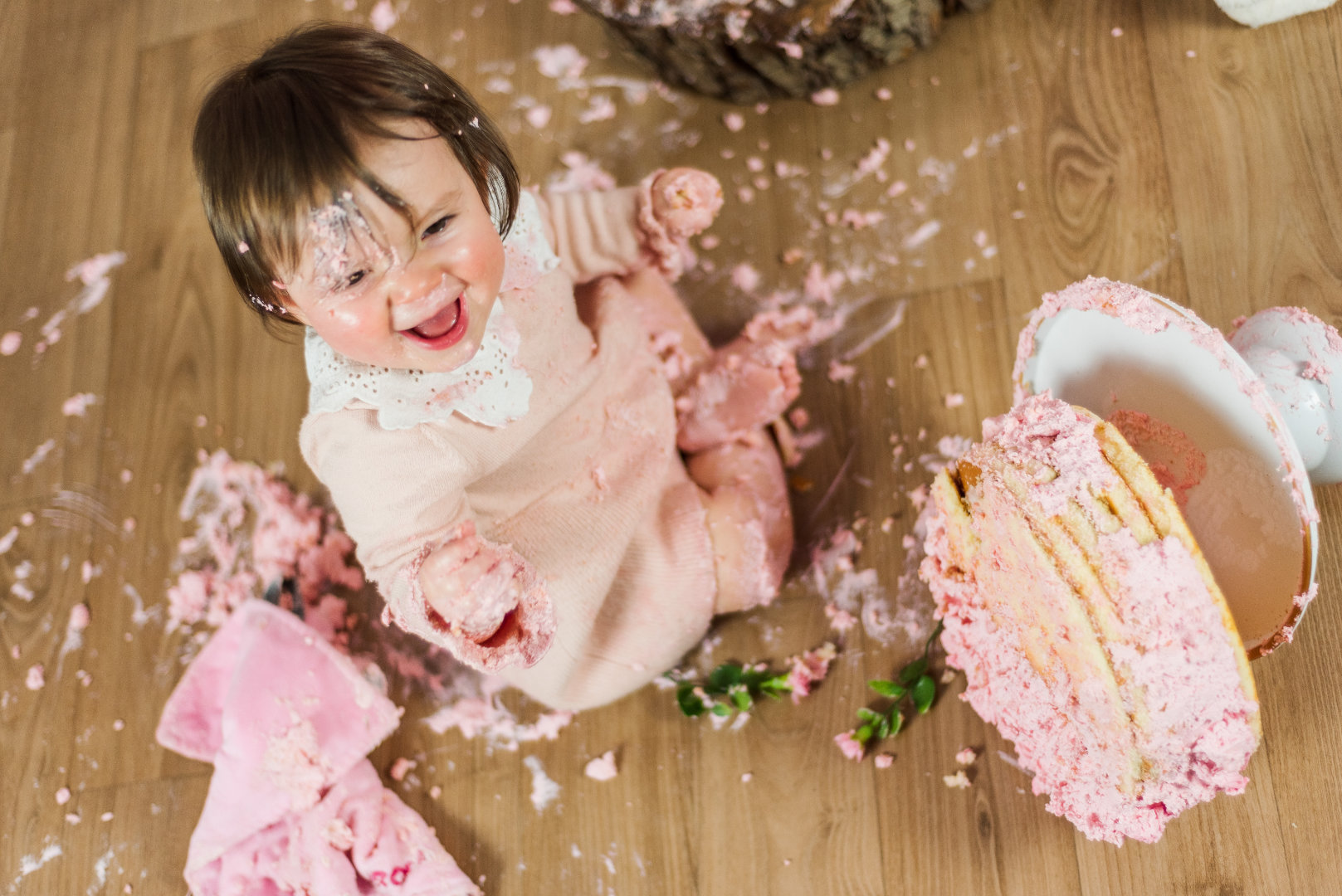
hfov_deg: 39.6
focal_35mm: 50
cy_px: 448
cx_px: 671
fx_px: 1865
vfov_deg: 27.0
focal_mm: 50
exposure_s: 1/160
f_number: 1.8
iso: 320
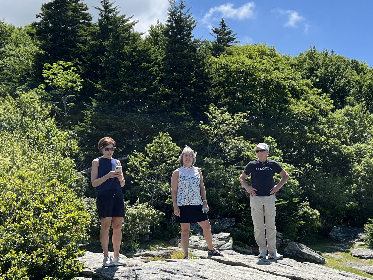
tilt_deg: -0.4
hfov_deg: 34.3
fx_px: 603
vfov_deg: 25.9
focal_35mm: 56
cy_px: 197
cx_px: 197
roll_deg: +2.5
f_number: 1.5
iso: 50
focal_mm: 5.7
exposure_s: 1/2165
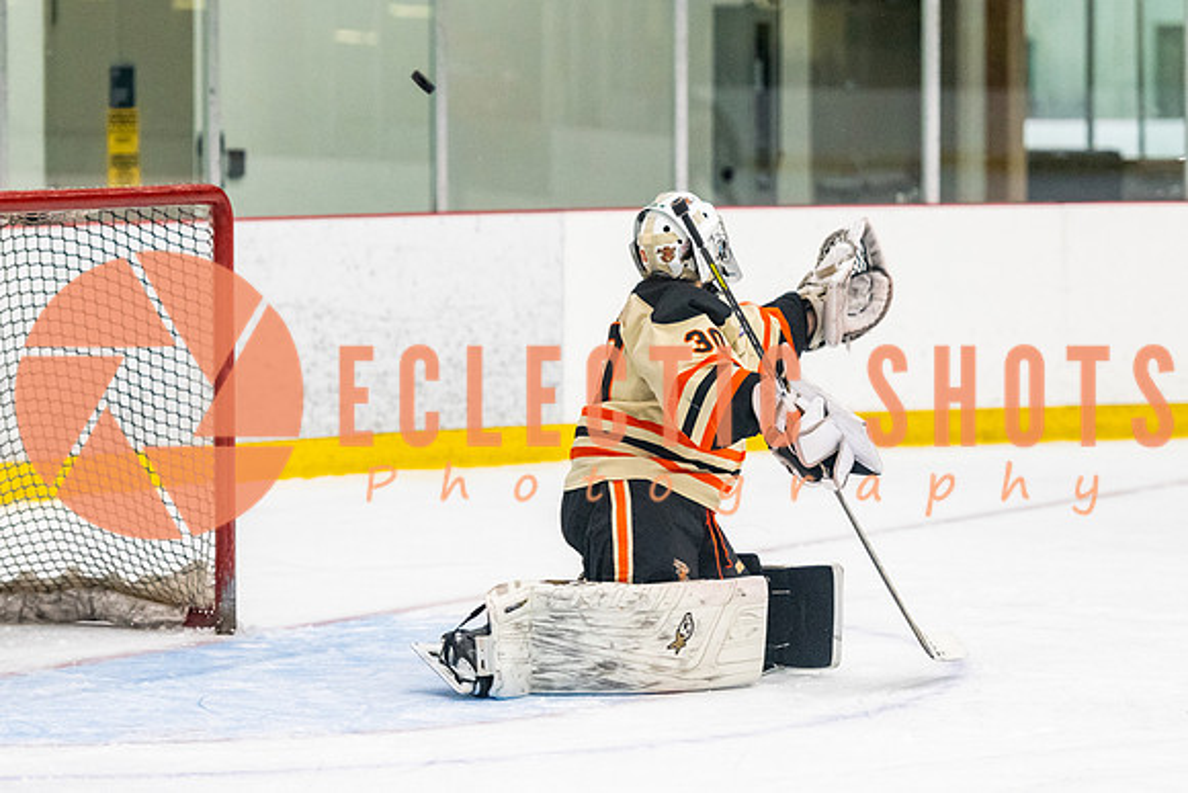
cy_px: 458
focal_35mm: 175
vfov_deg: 7.8
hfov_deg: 11.7
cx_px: 642
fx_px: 5792
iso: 3200
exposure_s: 1/640
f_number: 3.2
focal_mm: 122
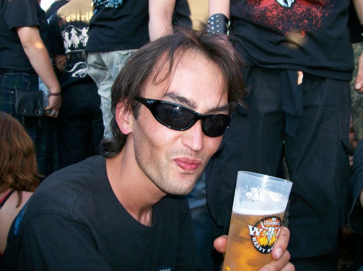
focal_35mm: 36
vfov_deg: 39.6
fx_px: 377
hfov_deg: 51.4
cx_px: 182
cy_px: 136
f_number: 2.7
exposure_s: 1/64
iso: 80
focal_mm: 6
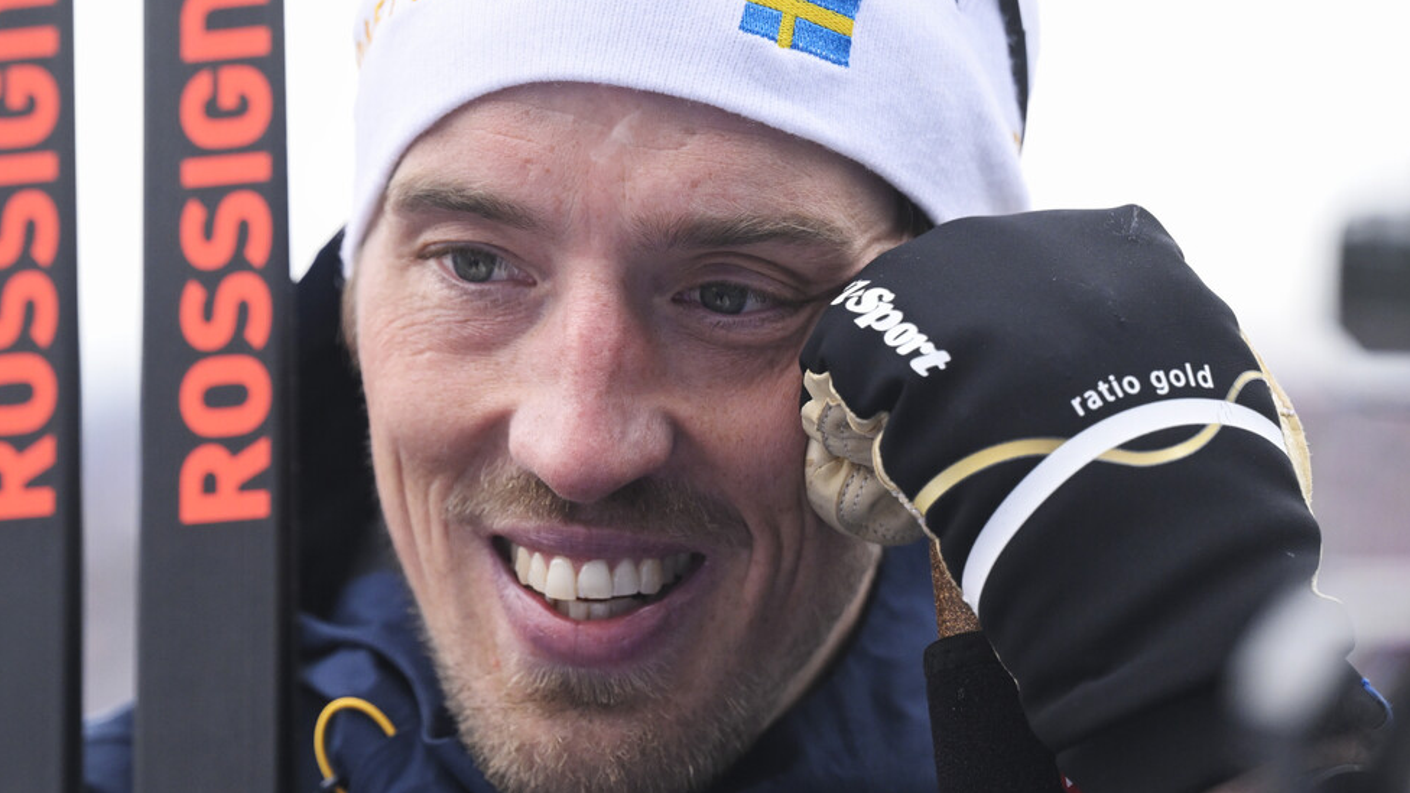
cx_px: 516
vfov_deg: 4.9
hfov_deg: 8.7
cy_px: 323
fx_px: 9310
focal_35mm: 249
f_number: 3.2
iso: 1250
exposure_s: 1/1250
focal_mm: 145
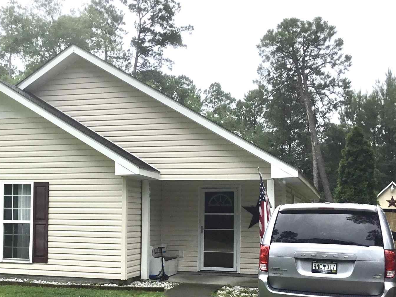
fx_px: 538
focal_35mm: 47
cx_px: 151
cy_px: 215
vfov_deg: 30.5
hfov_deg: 40.2
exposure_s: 1/1148
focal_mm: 3.3
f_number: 2.4
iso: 25
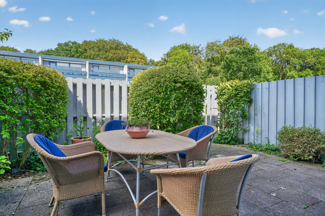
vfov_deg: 61.9
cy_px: 108
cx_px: 162
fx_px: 181
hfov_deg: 84.0
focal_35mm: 20
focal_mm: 20
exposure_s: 1/25
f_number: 8
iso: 400
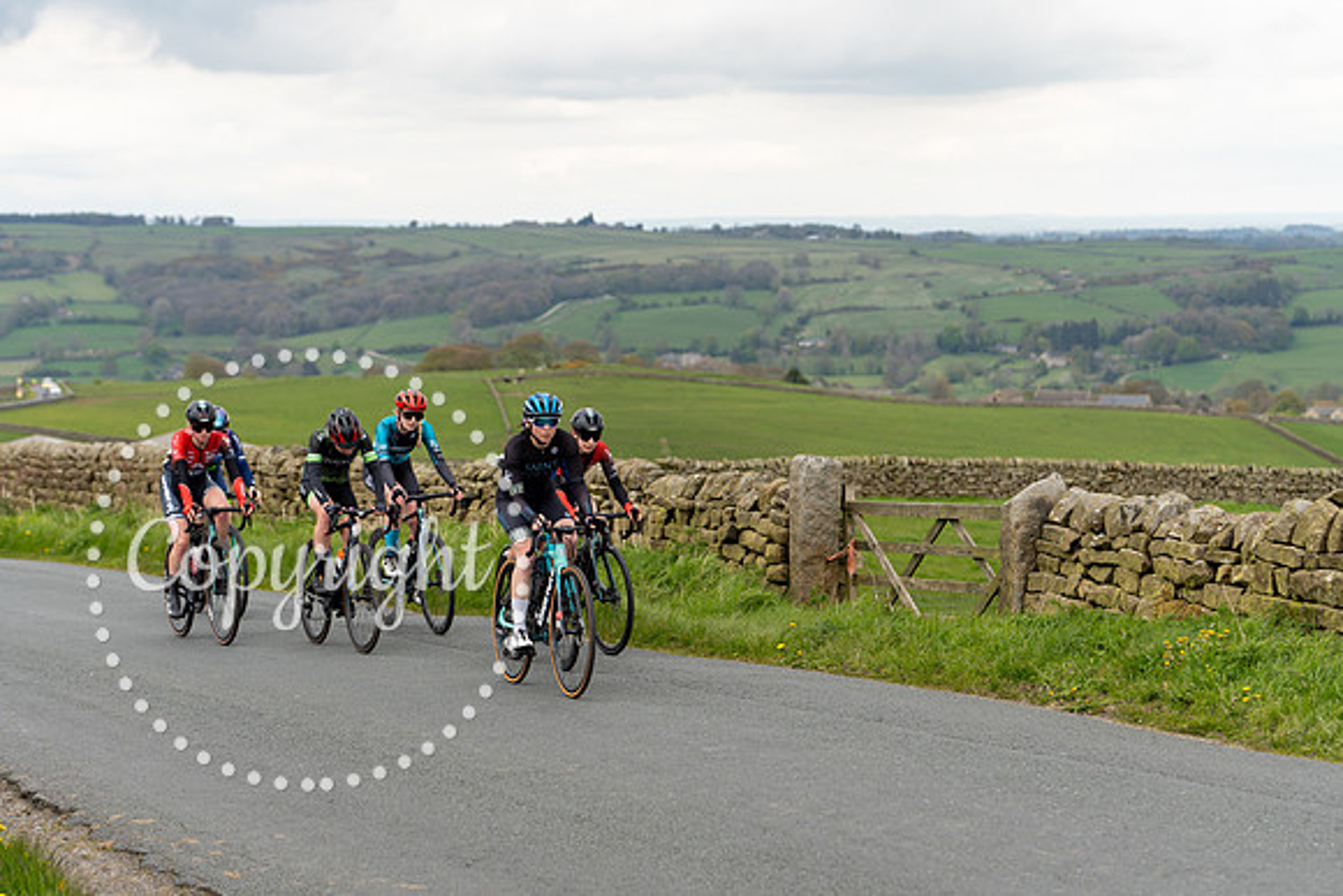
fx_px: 3321
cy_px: 448
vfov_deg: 15.4
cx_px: 672
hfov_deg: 22.9
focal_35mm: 89
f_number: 3.5
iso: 200
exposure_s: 1/640
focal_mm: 89
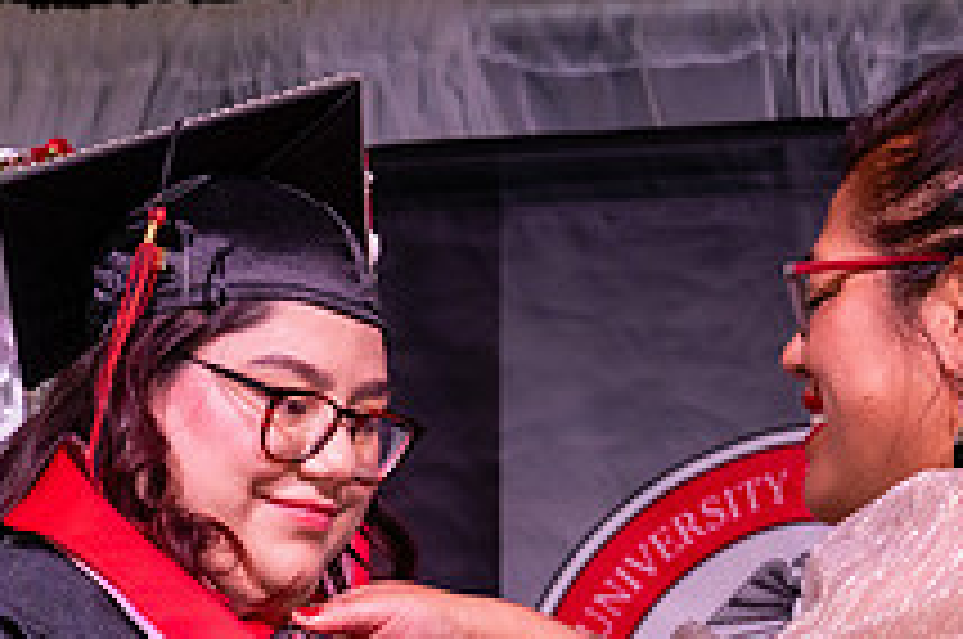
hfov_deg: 8.7
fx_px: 6357
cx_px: 431
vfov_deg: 5.7
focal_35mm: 238
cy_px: 707
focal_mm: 70
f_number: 5.6
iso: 800
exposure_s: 1/160
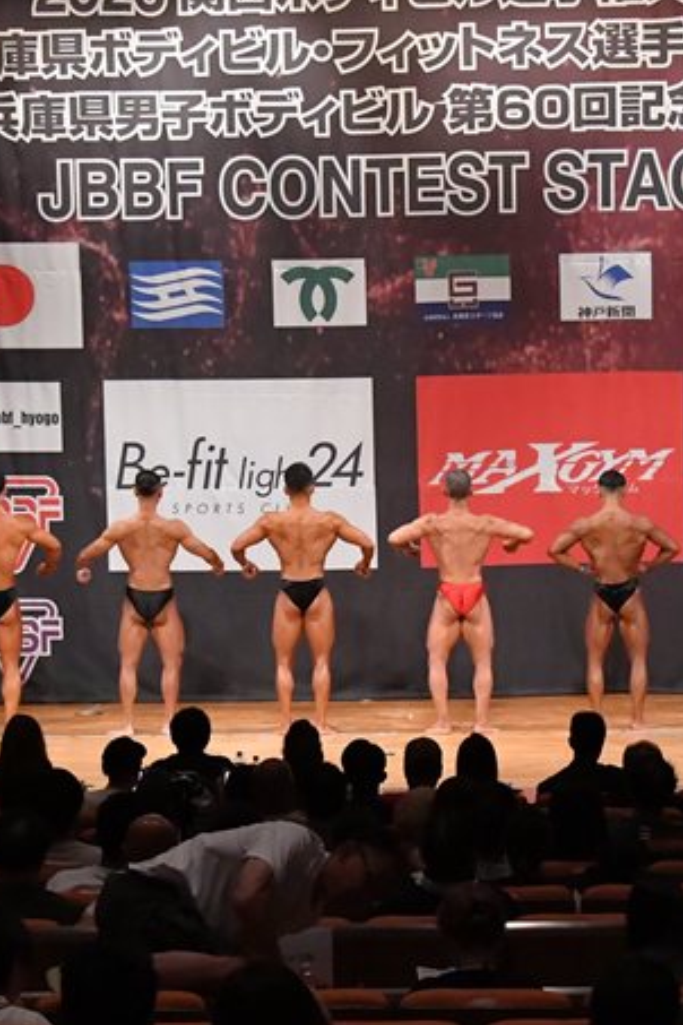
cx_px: 408
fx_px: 3500
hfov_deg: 11.1
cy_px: 525
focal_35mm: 123
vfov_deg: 16.7
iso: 9000
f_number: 5.6
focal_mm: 48
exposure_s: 1/400
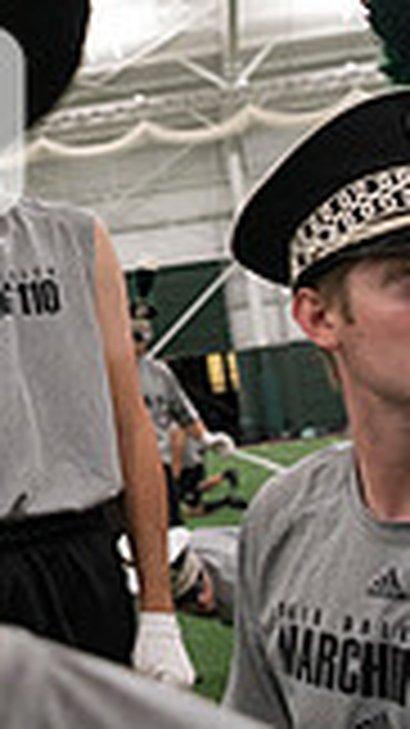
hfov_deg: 16.0
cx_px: -176
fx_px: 1354
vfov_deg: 29.5
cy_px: 148
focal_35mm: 70
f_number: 3.2
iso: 3200
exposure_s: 1/320
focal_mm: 24
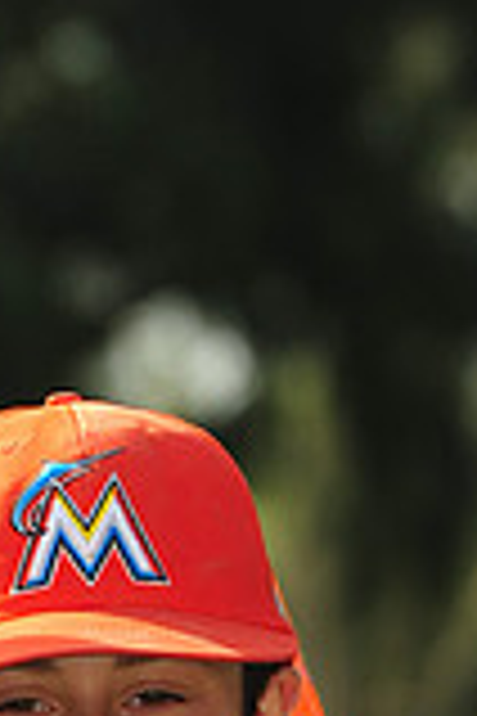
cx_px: -171
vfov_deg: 3.4
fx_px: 11944
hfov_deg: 2.3
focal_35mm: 601
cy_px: 973
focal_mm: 165
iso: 200
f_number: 7.1
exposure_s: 1/320
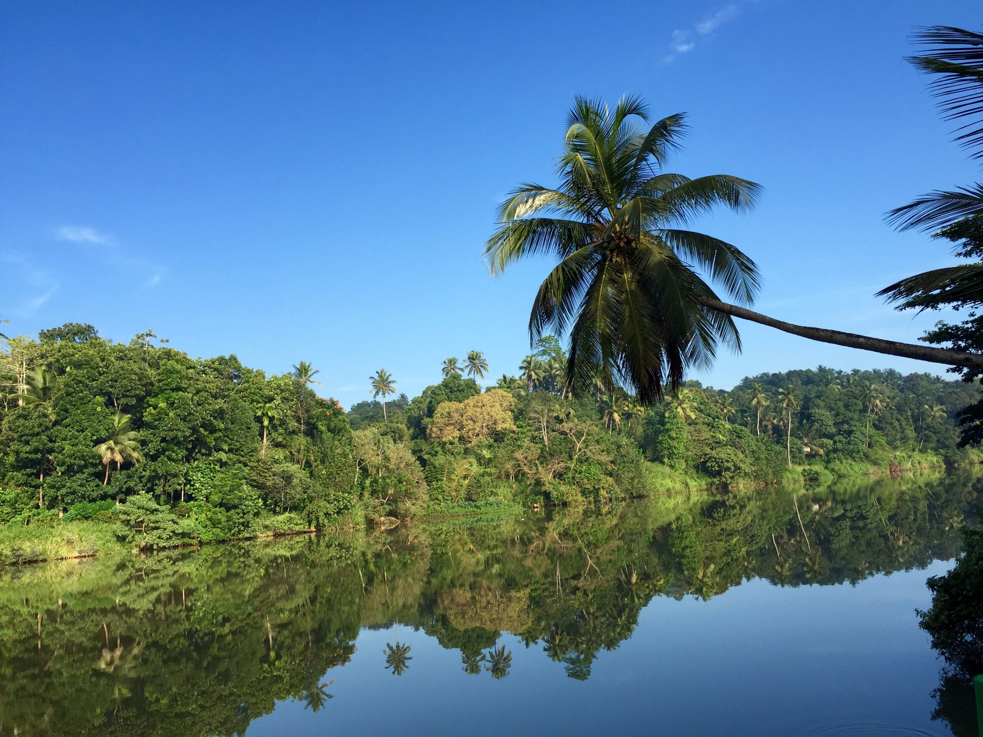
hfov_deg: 61.7
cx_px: 492
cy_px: 368
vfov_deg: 48.2
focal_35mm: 29
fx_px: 824
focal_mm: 4.15
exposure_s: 1/920
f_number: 2.2
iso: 32
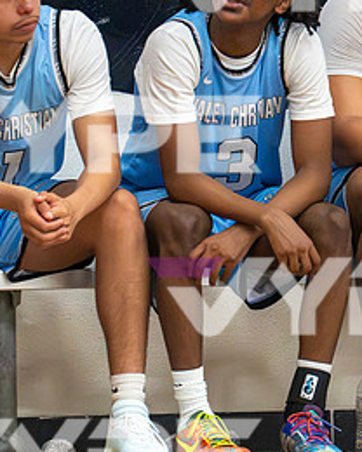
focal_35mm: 615
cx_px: 387
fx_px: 8236
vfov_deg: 3.1
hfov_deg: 2.5
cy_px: 177
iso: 10000
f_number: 3.2
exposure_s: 1/1250
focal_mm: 152
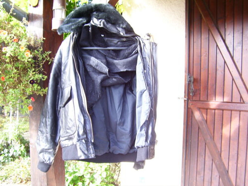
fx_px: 244
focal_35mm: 34
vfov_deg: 41.8
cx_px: 124
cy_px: 93
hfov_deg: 54.0
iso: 80
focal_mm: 5.6
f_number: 2.7
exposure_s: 1/60
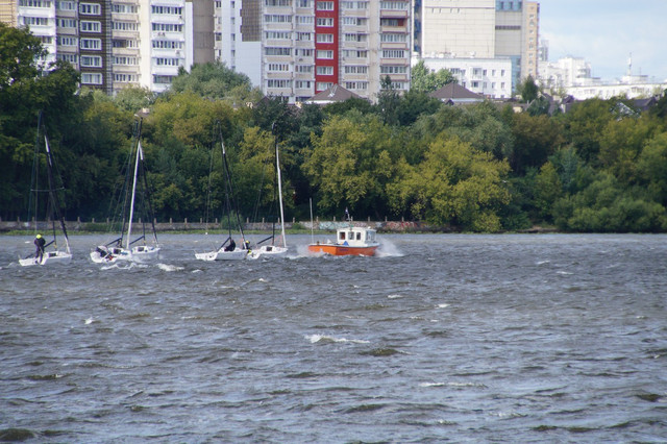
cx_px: 334
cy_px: 222
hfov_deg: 4.9
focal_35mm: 420
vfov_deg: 3.3
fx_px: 7777
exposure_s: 1/500
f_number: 6.3
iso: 250
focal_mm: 280
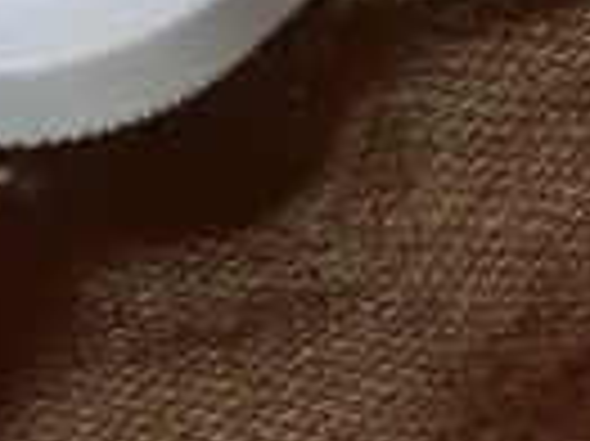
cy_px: -709
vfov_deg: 3.5
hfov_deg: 4.7
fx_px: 7203
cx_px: -108
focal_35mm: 423
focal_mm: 27
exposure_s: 1/60
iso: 200
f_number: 5.3
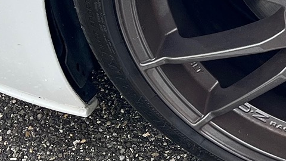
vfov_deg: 9.9
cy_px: -79
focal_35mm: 119
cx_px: 422
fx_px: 902
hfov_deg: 16.5
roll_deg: +0.1
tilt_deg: -34.6
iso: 50
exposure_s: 1/701
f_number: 1.6
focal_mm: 5.1
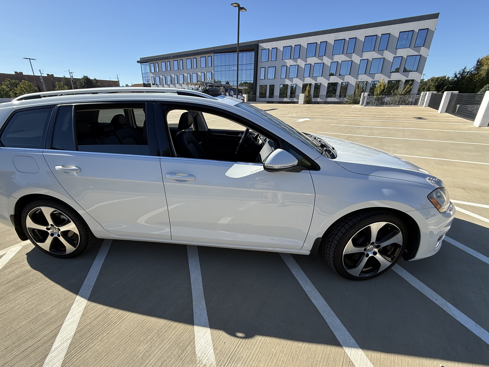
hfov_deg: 94.3
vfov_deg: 78.1
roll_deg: +0.5
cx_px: 225
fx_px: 226
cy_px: 188
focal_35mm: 16
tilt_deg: -21.0
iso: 50
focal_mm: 2.22
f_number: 2.2
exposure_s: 1/853
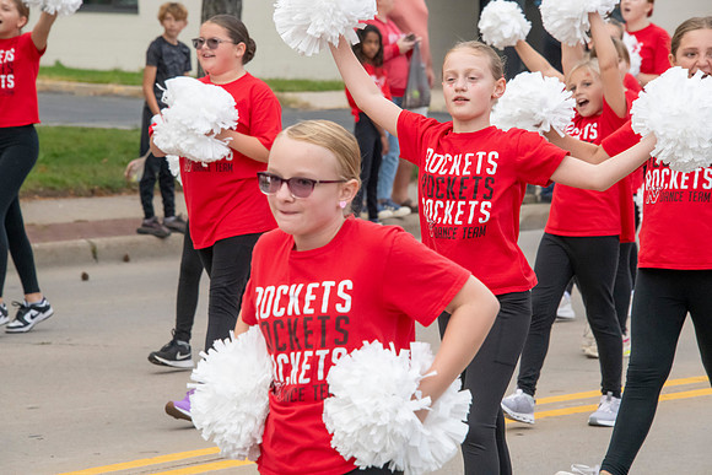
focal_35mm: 190
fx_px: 3758
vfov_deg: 7.2
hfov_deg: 10.8
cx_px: 356
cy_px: 238
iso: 3200
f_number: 11
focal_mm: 190
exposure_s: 1/400
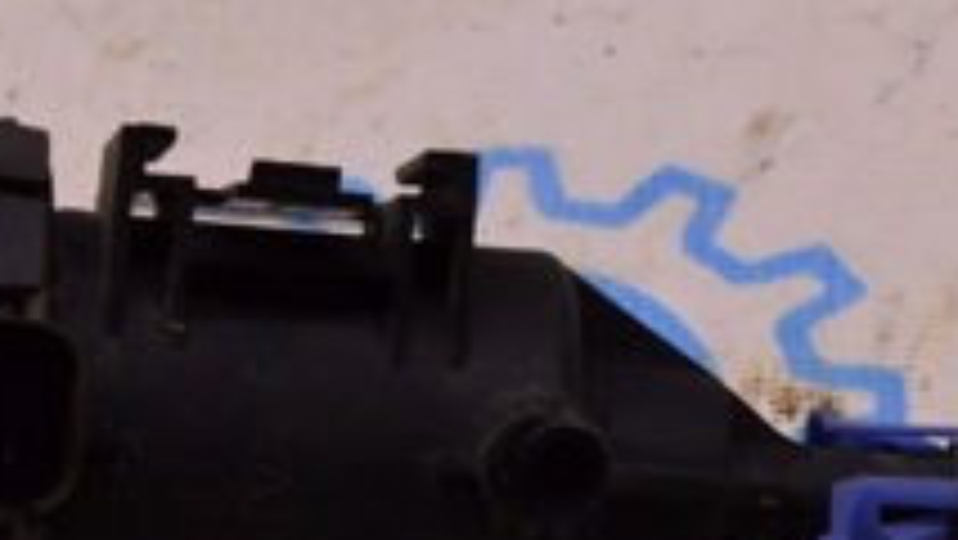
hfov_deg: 8.3
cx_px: 256
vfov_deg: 4.7
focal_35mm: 260
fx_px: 6596
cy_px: 772
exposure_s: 1/125
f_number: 8
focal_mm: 55
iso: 1600
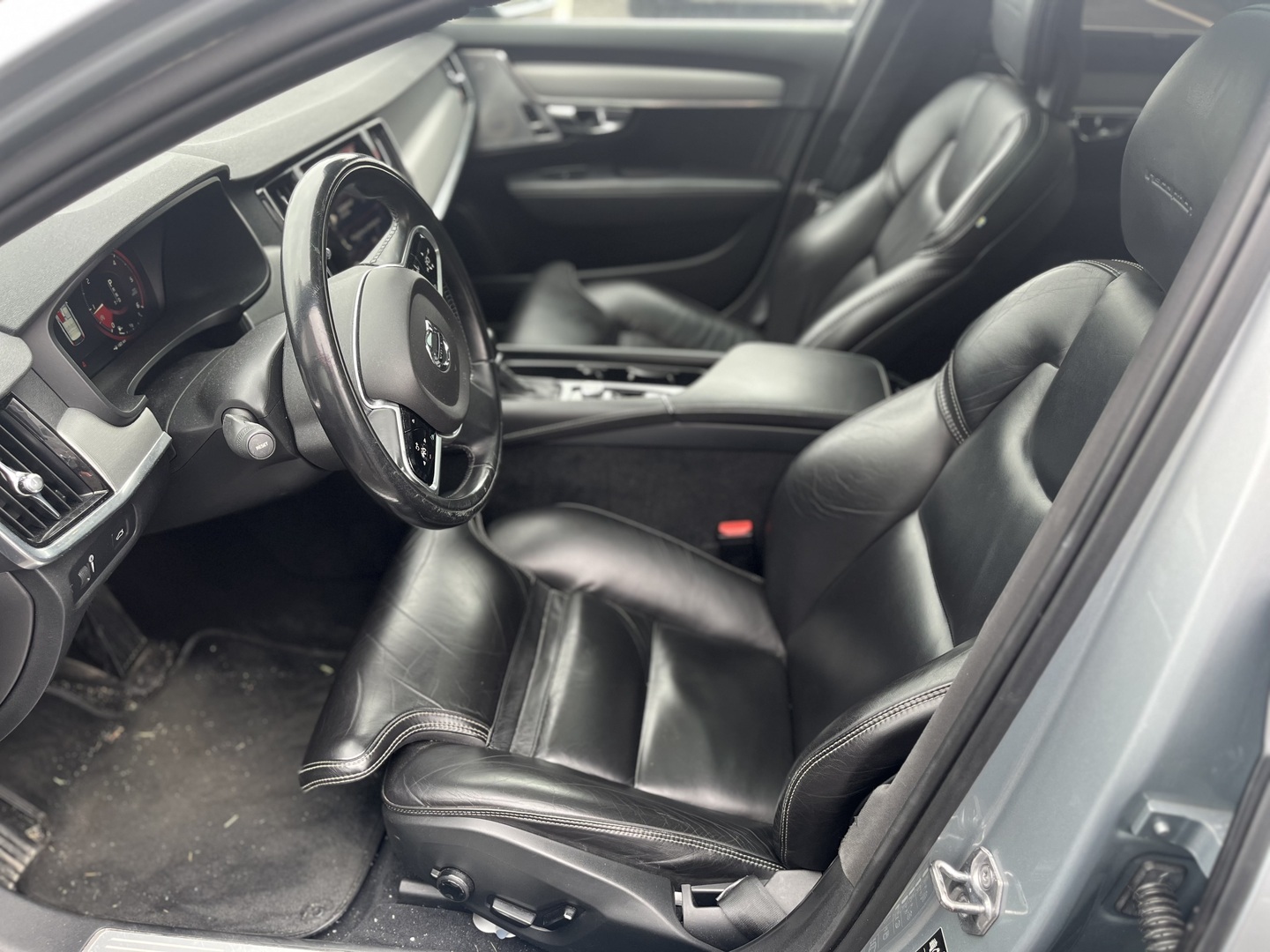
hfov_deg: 67.3
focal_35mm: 26
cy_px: 476
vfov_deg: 53.1
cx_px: 635
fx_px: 954
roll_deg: -1.1
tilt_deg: -37.4
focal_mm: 5.1
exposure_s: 1/121
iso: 80
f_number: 1.6
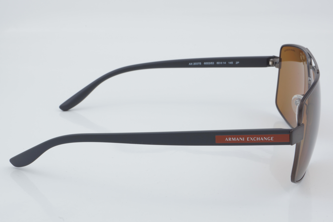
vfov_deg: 18.2
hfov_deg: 27.0
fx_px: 694
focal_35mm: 75
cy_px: 111
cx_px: 166
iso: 100
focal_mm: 50
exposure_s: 1/4
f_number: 32
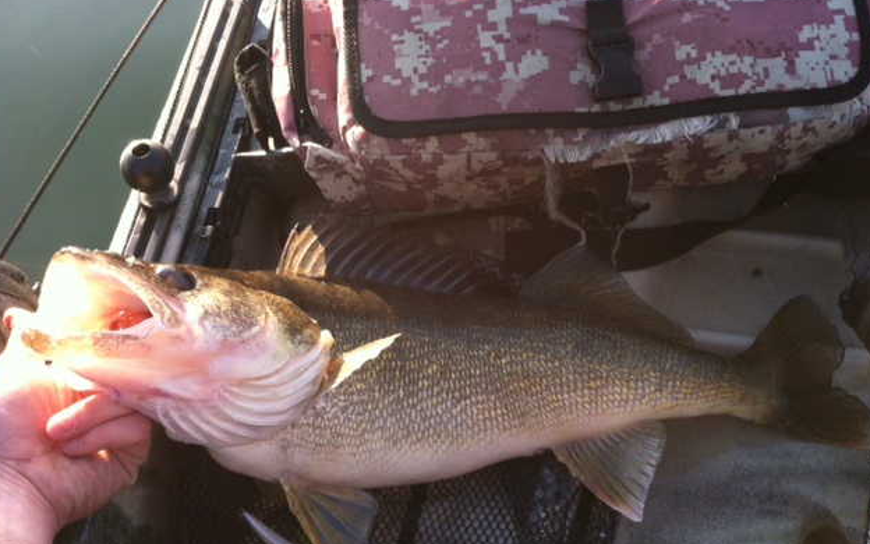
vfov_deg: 33.5
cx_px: 432
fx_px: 901
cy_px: 304
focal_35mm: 38
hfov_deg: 51.5
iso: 80
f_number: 2.8
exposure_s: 1/138
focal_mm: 3.85
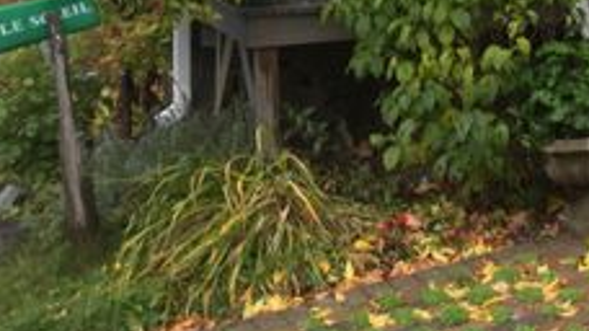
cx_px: 731
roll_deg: +1.3
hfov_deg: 21.9
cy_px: -106
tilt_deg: -3.3
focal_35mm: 89
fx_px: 1389
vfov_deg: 13.1
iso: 25
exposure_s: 1/364
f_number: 2.4
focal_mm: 3.3
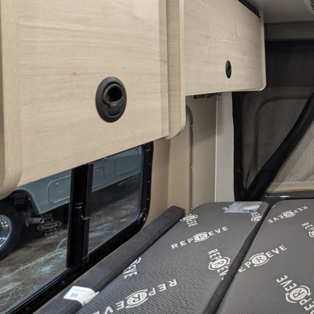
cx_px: 337
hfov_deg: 41.7
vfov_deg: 49.3
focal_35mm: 32
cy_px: 83
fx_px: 328
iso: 412
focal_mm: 2.35
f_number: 2.2
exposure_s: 1/58.1
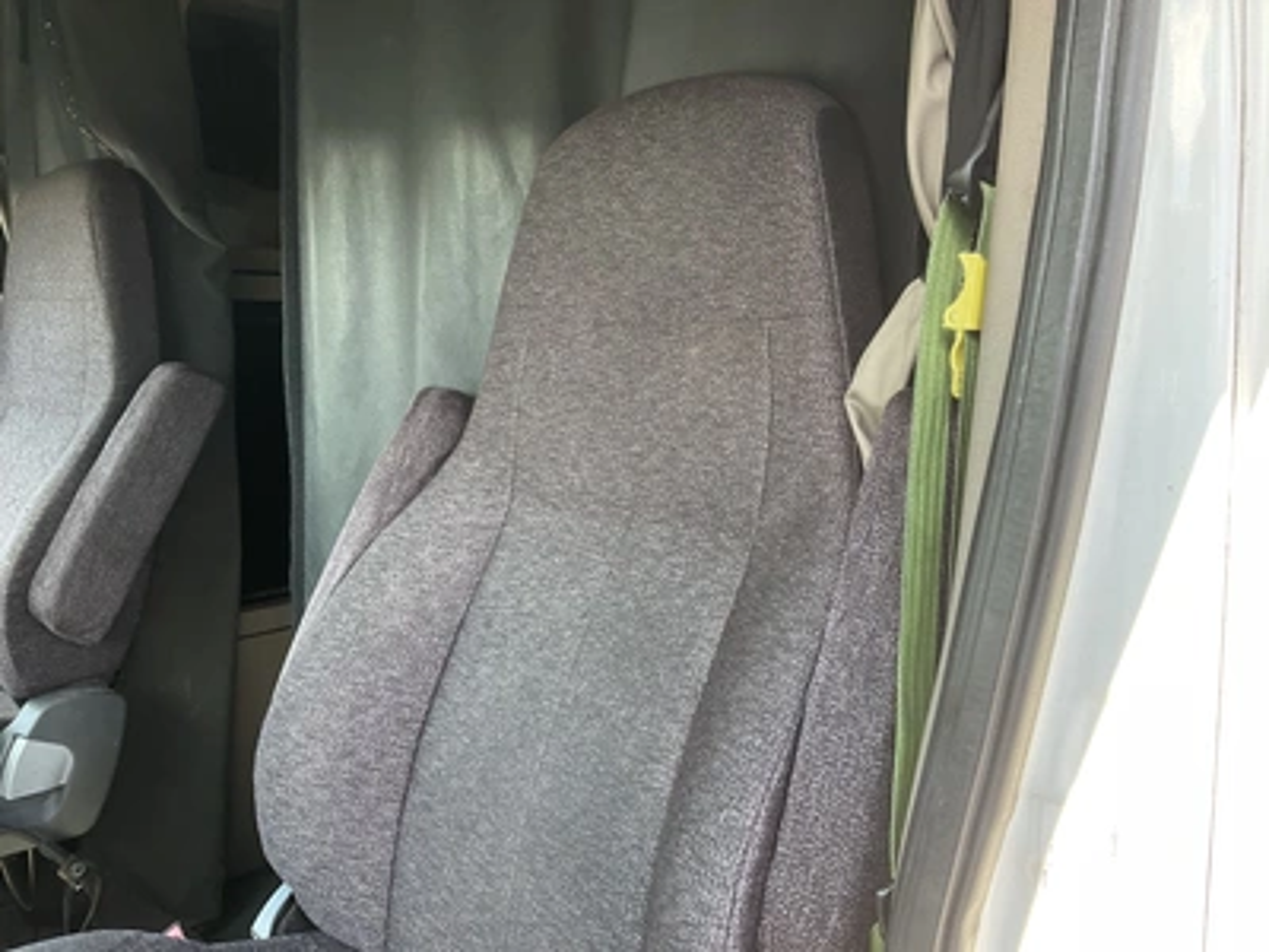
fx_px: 1063
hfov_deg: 61.7
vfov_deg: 48.2
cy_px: 476
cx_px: 634
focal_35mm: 29
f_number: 1.8
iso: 50
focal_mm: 3
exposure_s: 1/122
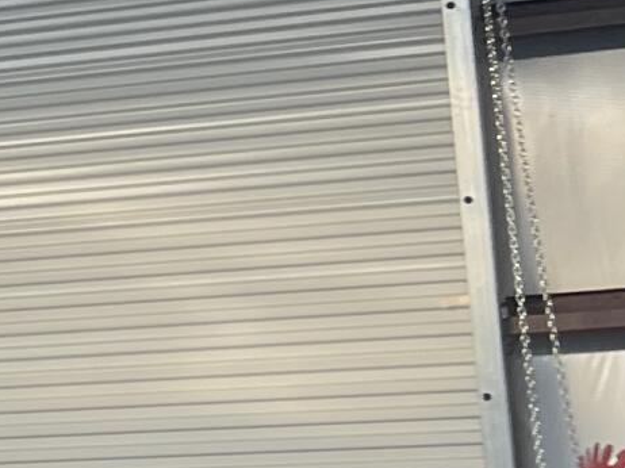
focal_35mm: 169
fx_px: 3050
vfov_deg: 8.8
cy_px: 268
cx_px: -1396
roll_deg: +1.2
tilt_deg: +7.1
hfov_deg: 8.9
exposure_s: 1/121
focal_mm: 5.7
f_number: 1.5
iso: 80
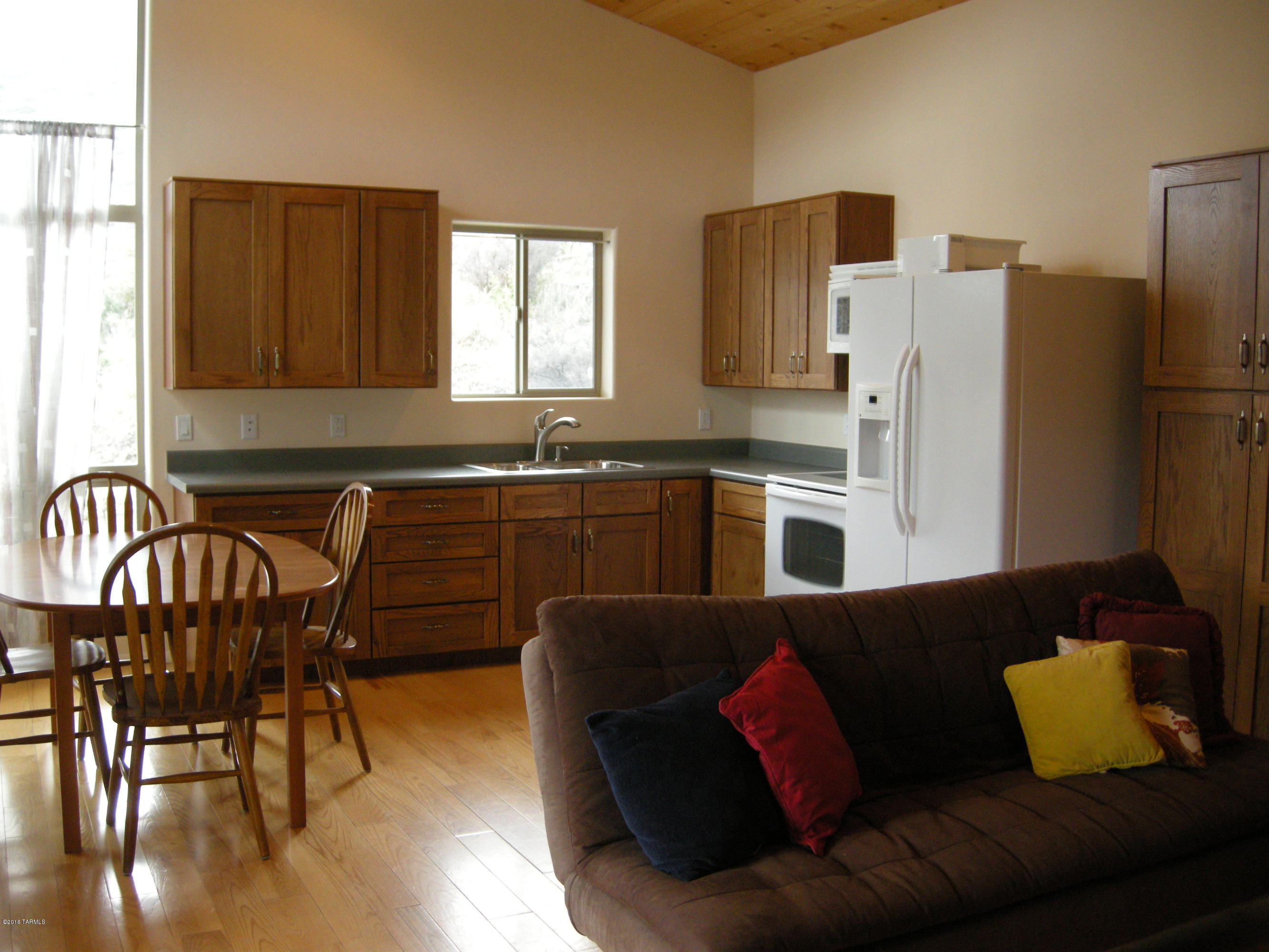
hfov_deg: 52.6
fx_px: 1283
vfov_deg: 40.7
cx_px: 634
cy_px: 476
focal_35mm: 35
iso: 241
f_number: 2.7
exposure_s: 1/58.6
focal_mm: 7.5
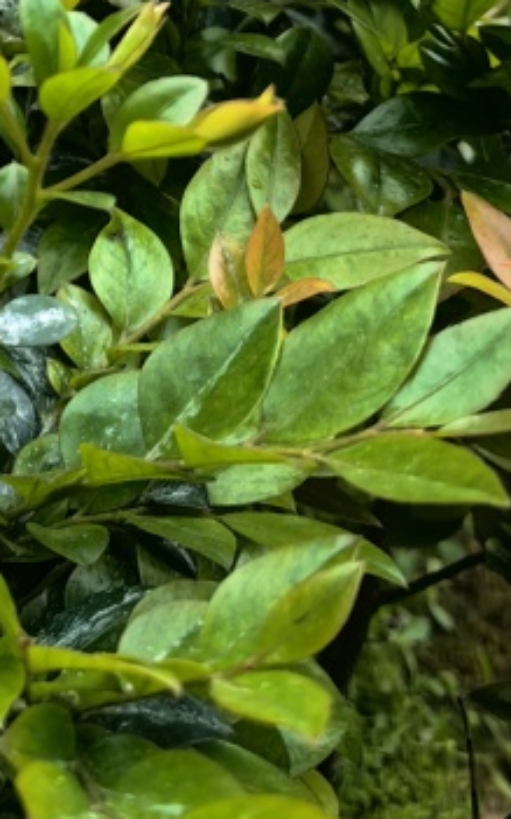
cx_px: -369
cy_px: -246
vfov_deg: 21.5
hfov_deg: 13.6
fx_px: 1941
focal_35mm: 87
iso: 50
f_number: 2
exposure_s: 1/100
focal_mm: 5.75
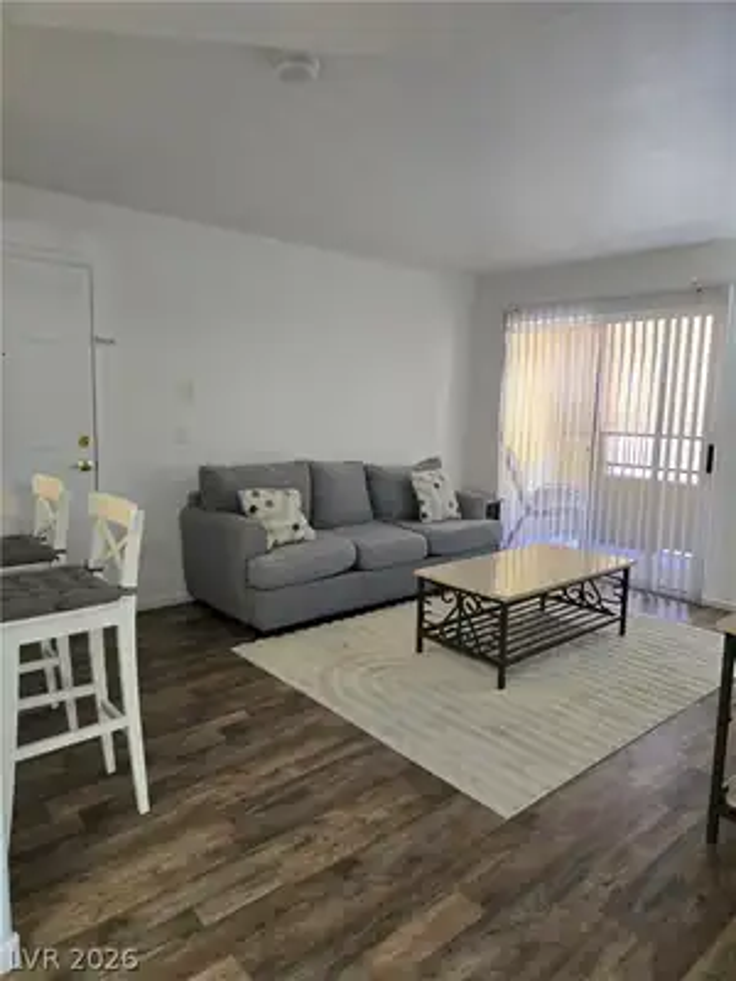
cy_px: 490
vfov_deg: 73.9
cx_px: 368
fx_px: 652
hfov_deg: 58.9
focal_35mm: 23
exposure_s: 1/120
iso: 400
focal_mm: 5.4
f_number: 1.8
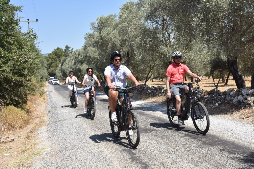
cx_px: 127
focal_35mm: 48
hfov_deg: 41.1
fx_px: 339
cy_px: 84
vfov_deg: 28.1
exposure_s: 1/640
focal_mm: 32
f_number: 13
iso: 500
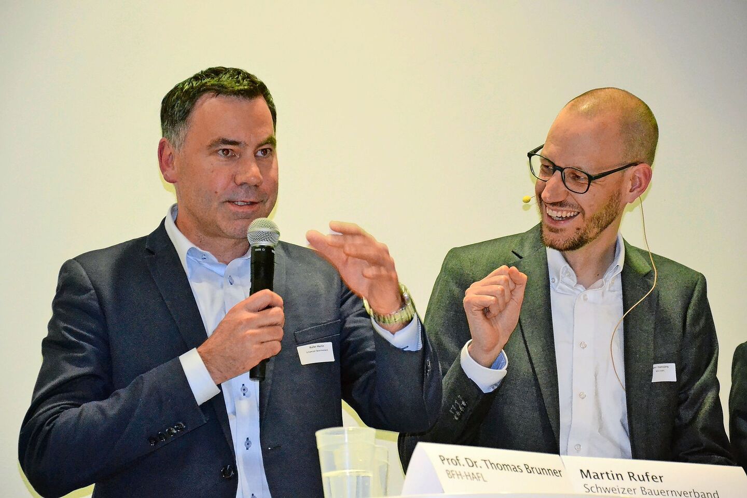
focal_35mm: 147
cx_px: 374
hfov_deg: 14.0
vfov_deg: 9.3
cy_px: 249
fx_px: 3050
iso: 3200
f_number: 5.6
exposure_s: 1/60
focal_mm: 98
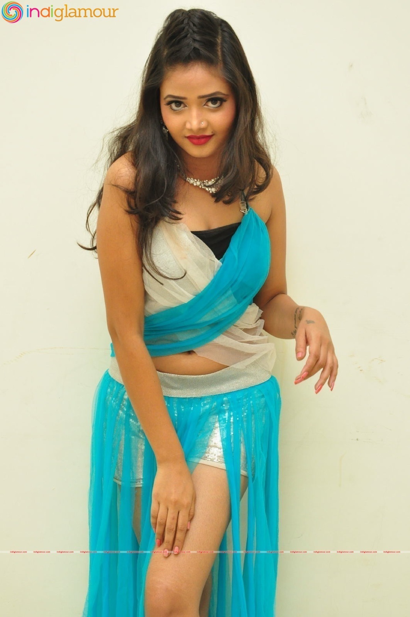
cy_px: 308
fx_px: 1336
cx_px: 205
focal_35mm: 78
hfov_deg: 17.4
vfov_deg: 26.0
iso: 1600
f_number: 8
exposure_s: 1/125
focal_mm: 52
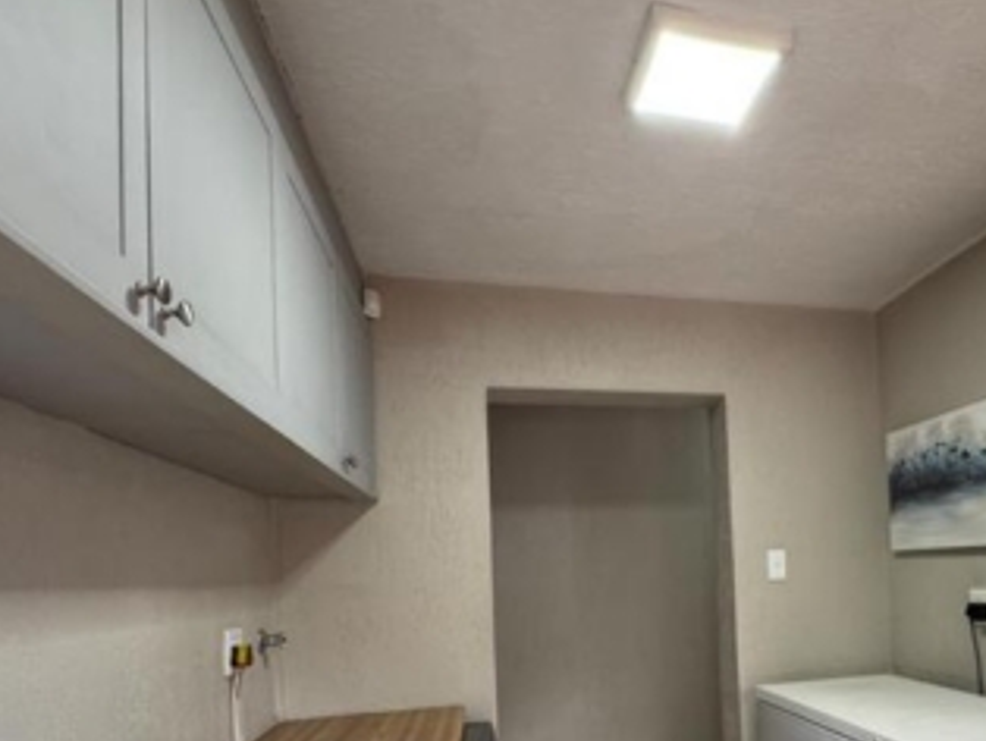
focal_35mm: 26
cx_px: 719
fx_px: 741
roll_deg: +1.7
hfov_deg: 63.9
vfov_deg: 51.0
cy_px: 549
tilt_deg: +1.6
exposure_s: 1/92
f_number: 2.2
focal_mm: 2.22
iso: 320
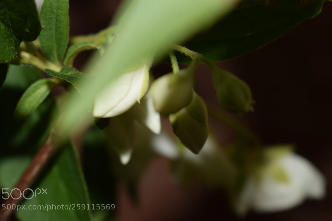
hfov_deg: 20.9
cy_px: 96
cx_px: 183
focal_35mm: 98
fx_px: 900
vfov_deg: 14.0
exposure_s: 1/60
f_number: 8
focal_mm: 55
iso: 100
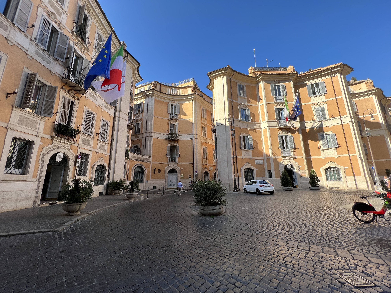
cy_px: 146
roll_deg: +1.3
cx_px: 196
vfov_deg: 89.9
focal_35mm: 13
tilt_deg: +12.4
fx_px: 147
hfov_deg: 106.2
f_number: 1.8
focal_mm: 1.57
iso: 32
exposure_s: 1/488
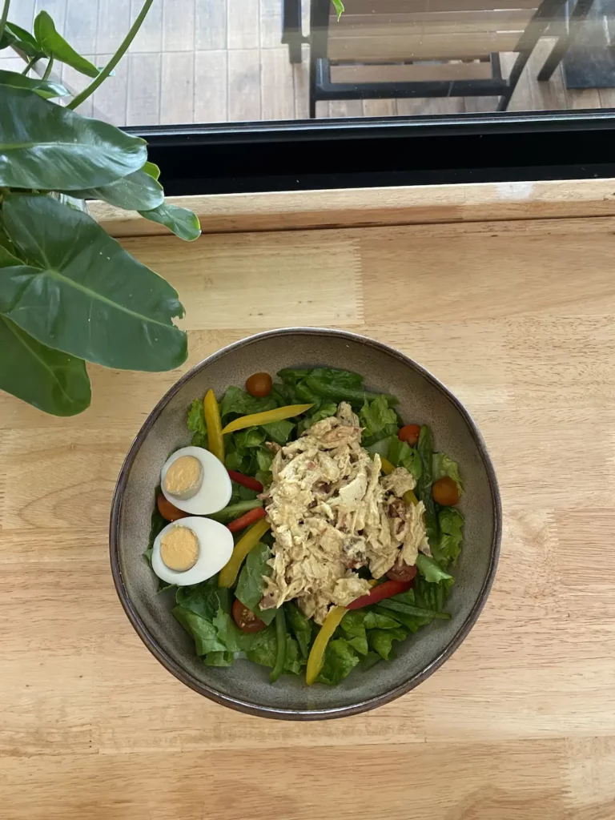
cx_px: 308
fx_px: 616
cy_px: 410
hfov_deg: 53.1
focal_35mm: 26
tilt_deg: -73.7
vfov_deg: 67.3
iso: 125
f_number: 1.8
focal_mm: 4.25
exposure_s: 1/78
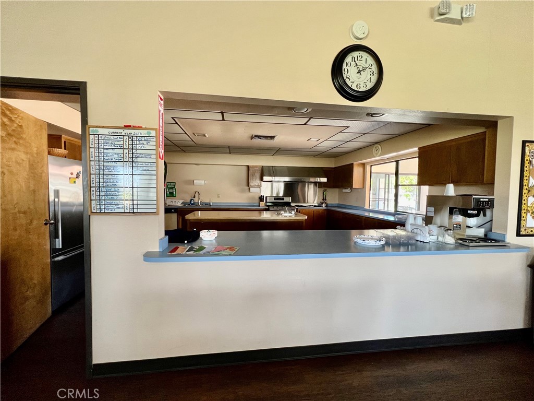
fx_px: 201
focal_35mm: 13
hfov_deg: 106.2
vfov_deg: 89.9
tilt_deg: -2.9
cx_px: 267
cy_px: 200
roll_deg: -0.6
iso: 200
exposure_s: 1/99
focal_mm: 1.57
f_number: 1.8
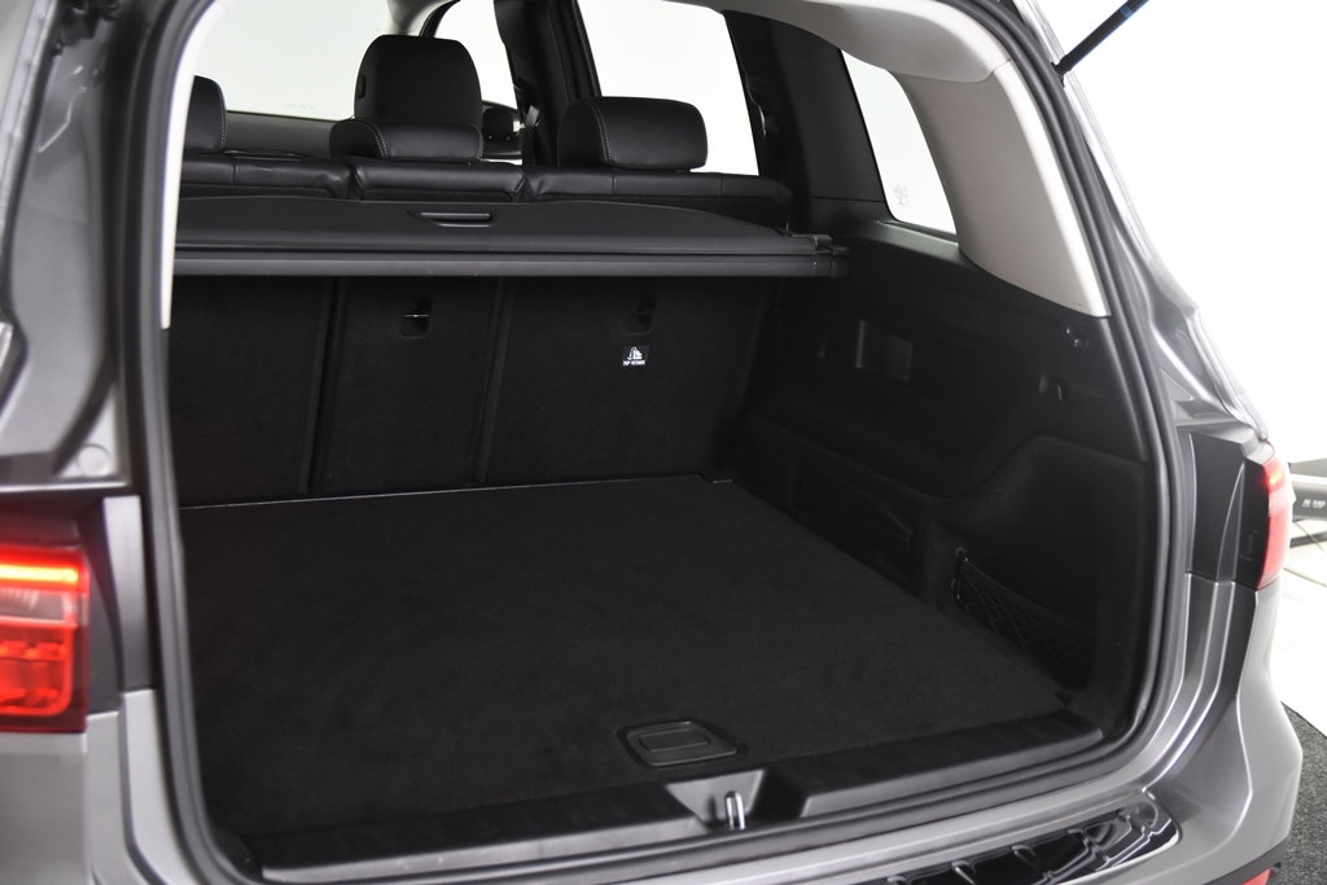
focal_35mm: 51
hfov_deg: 38.9
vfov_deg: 26.5
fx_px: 1880
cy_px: 442
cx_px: 664
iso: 1600
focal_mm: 34
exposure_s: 1/60
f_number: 4
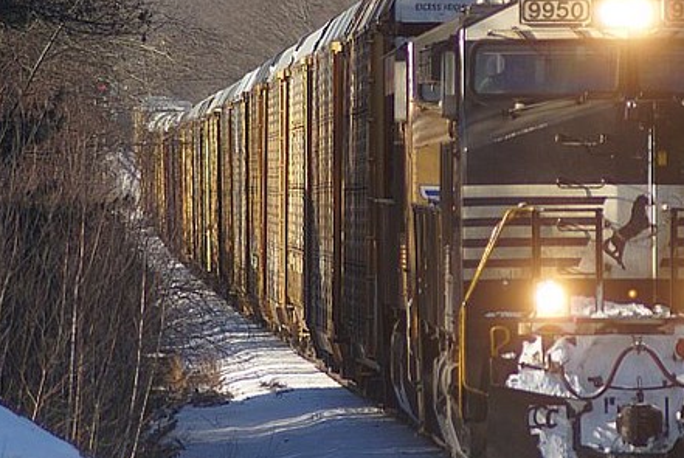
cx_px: 327
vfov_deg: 3.5
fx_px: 7416
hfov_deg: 5.3
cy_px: 116
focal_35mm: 390
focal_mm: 135
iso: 125
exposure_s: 1/500
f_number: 4
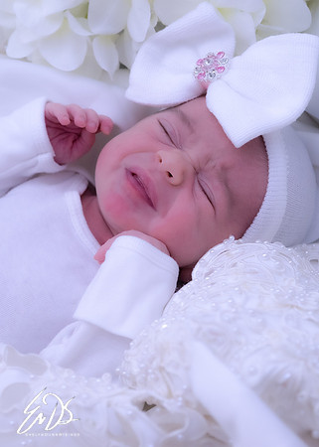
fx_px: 1018
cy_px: 224
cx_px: 81
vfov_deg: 24.8
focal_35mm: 80
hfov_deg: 17.7
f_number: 5.6
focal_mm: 50
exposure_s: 1/125
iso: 1600
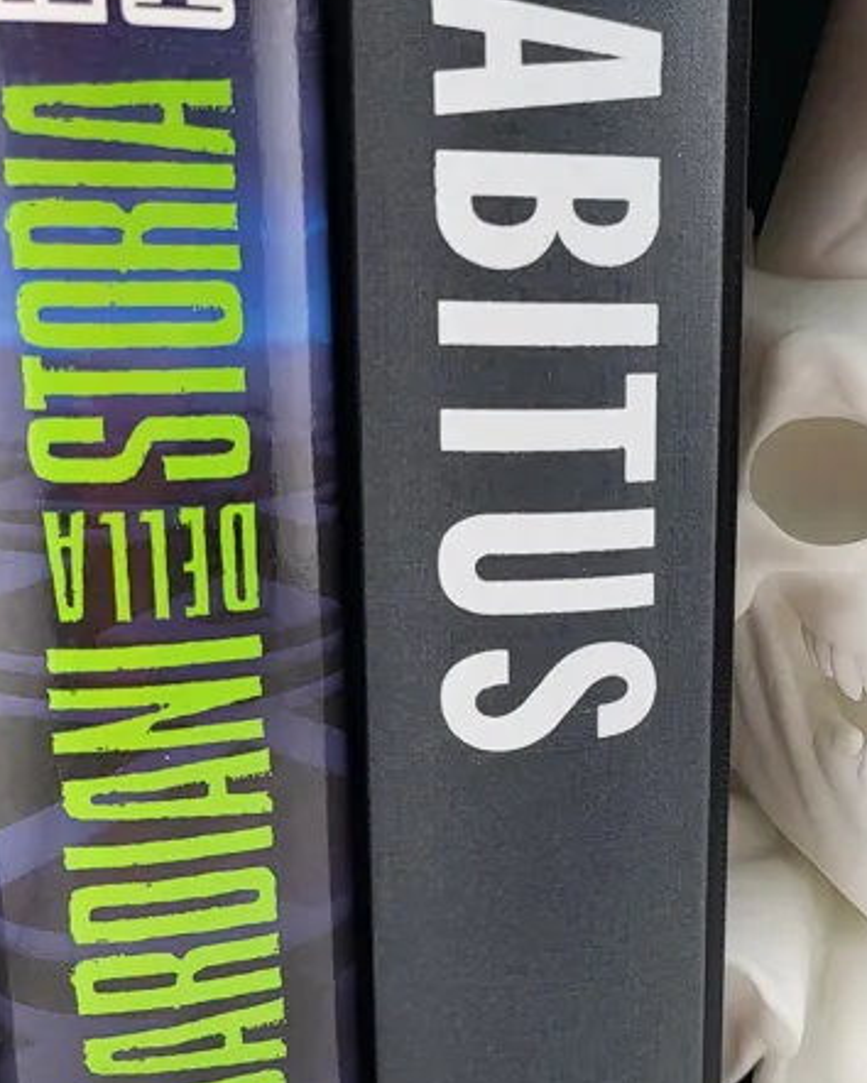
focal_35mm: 53
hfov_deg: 27.4
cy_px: 617
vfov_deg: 35.3
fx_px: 1699
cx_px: 816
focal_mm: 5
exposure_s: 1/292
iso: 40
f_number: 1.8
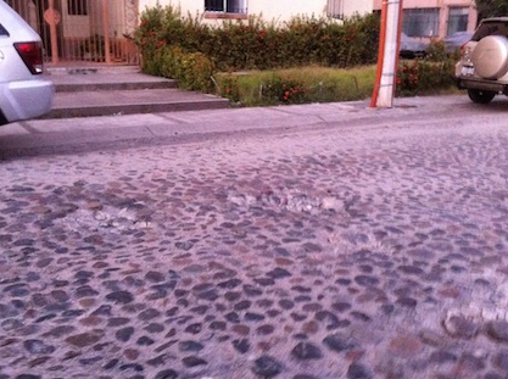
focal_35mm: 42
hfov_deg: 44.8
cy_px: 207
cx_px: 223
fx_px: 615
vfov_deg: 34.2
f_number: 2.8
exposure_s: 1/15
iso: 640
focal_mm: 3.85
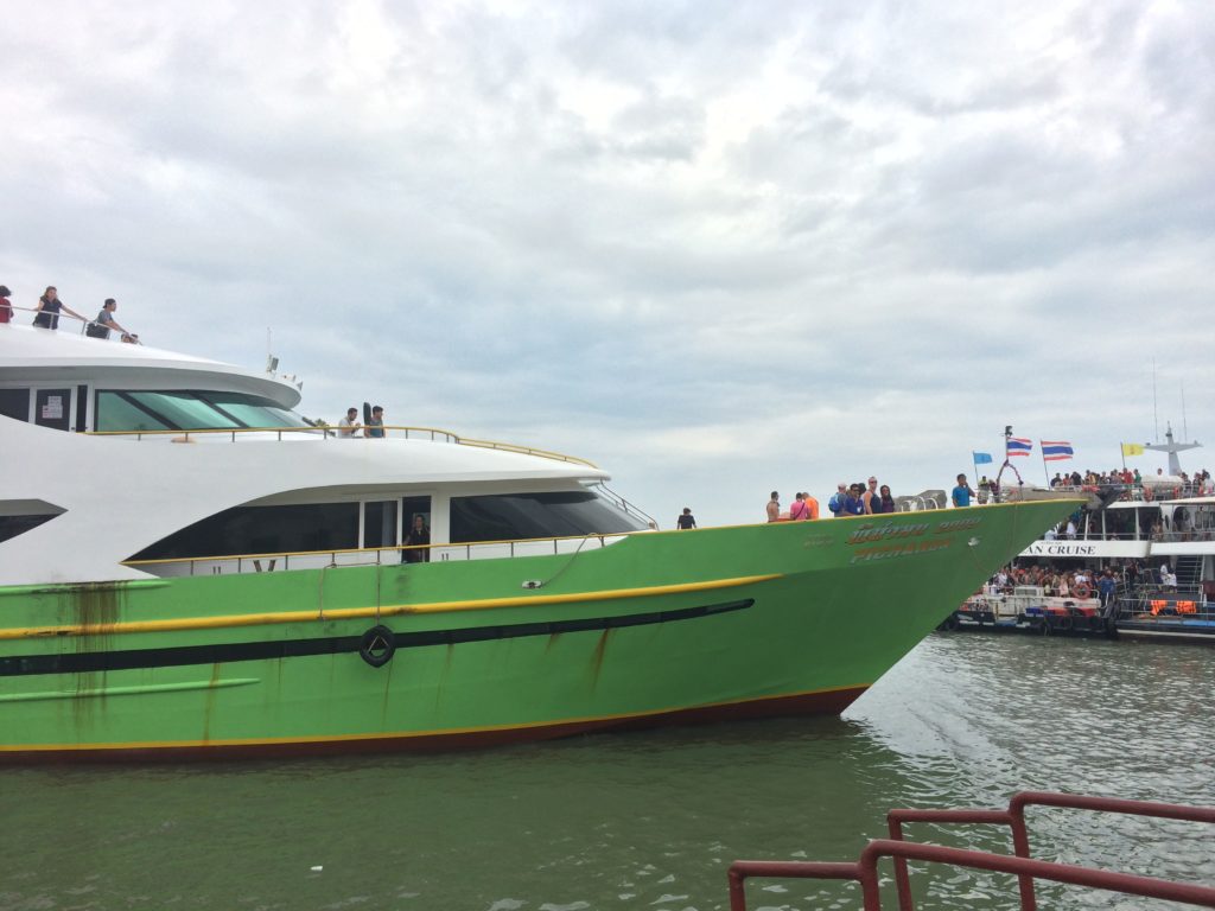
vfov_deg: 48.2
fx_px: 1018
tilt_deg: +6.0
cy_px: 456
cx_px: 608
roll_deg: -0.7
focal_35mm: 29
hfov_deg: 61.7
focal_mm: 4.15
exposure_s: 1/554
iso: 32
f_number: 2.2
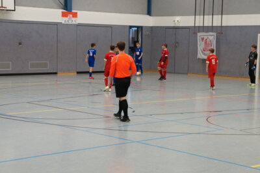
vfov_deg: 17.1
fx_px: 574
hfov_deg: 25.5
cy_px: 86
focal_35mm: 80
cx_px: 130
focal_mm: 53
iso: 2000
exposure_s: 1/100
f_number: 7.1
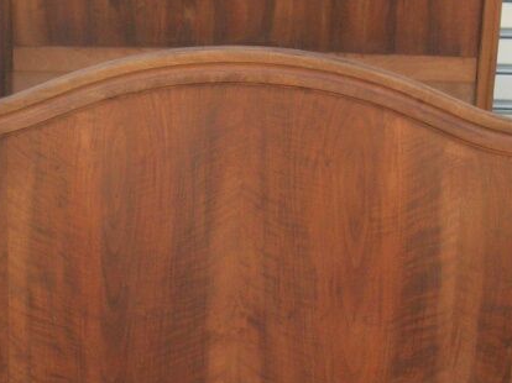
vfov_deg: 14.9
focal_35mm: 99
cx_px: 186
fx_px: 1463
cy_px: 267
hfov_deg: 19.8
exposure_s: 1/250
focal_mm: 5.7
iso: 80
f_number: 2.9
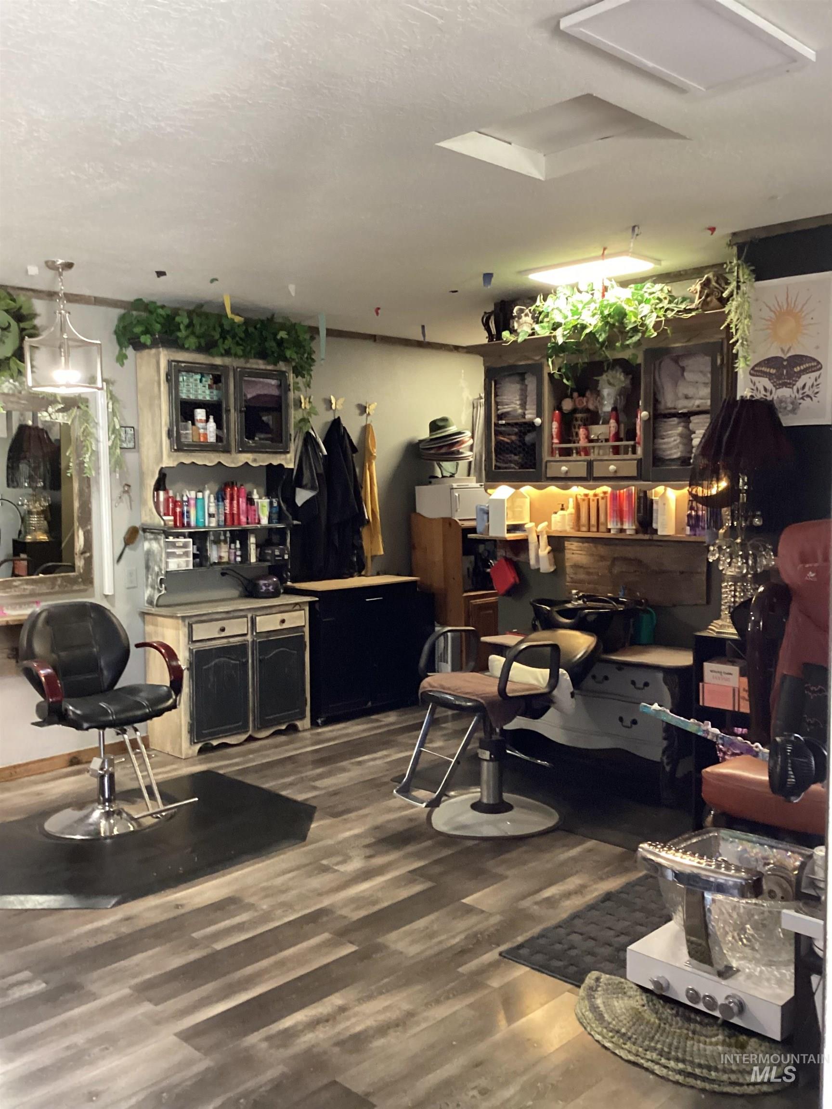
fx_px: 993
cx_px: 416
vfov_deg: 58.4
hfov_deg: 45.4
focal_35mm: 31
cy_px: 554
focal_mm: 3.3
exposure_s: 1/30
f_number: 2.4
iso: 400
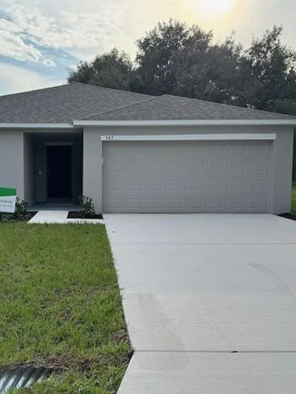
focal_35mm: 33
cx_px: 78
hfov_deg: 41.8
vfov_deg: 55.3
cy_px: 202
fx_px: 376
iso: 80
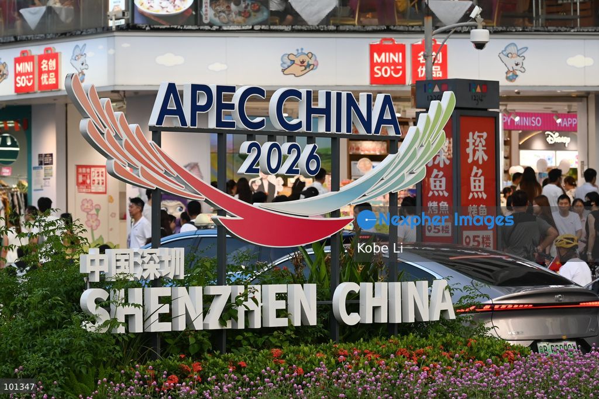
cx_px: 300
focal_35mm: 105
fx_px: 1746
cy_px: 200
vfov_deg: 13.0
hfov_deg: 19.5
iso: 640
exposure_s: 1/250
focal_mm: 105
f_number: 5.6
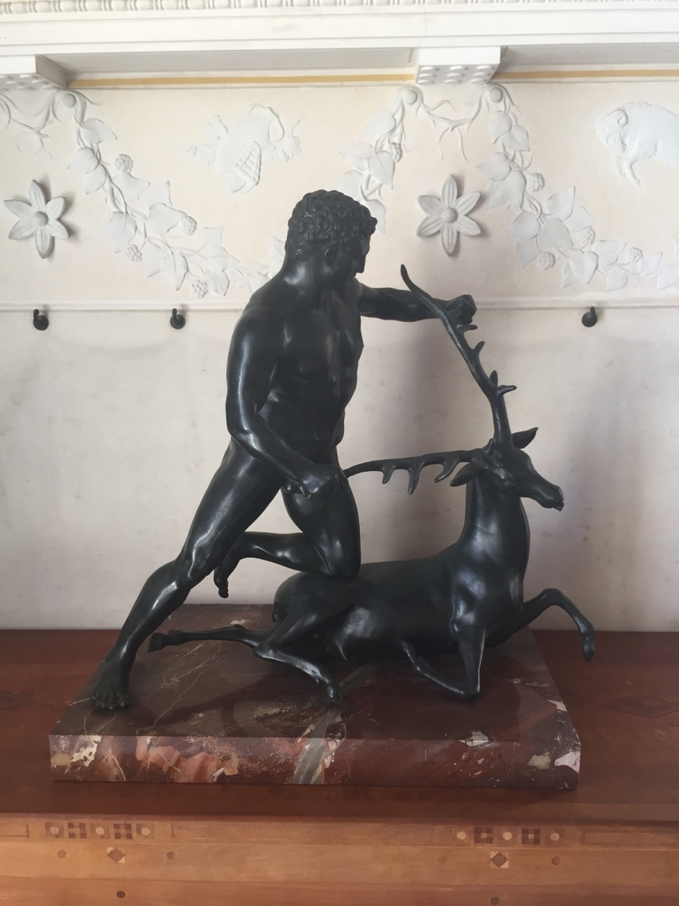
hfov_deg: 48.2
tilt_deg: -12.4
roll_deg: -0.6
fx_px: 758
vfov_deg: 61.7
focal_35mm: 29
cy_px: 453
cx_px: 340
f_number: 2.2
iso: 32
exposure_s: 1/33
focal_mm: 4.15
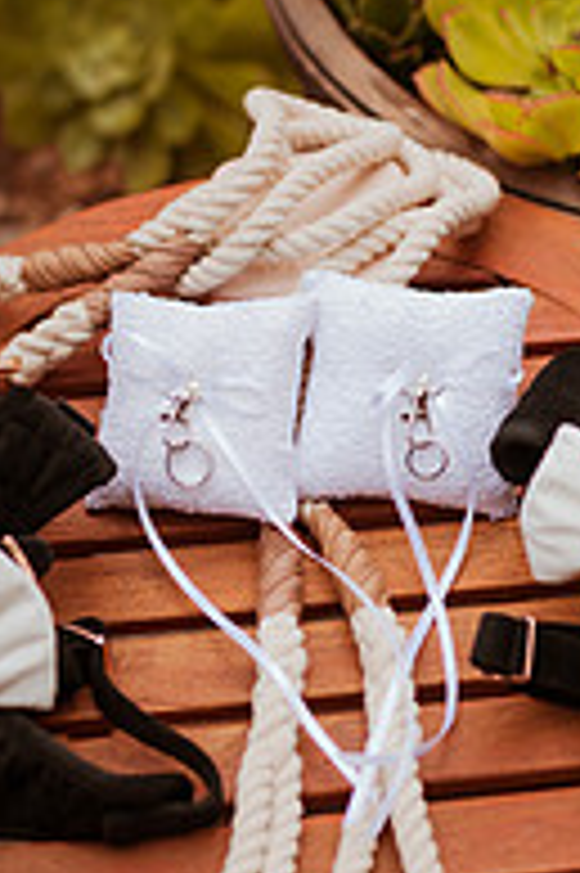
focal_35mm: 81
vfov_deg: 25.1
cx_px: 344
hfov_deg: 16.8
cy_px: 436
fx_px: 1961
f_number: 1.4
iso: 250
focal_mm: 35
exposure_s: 1/6400
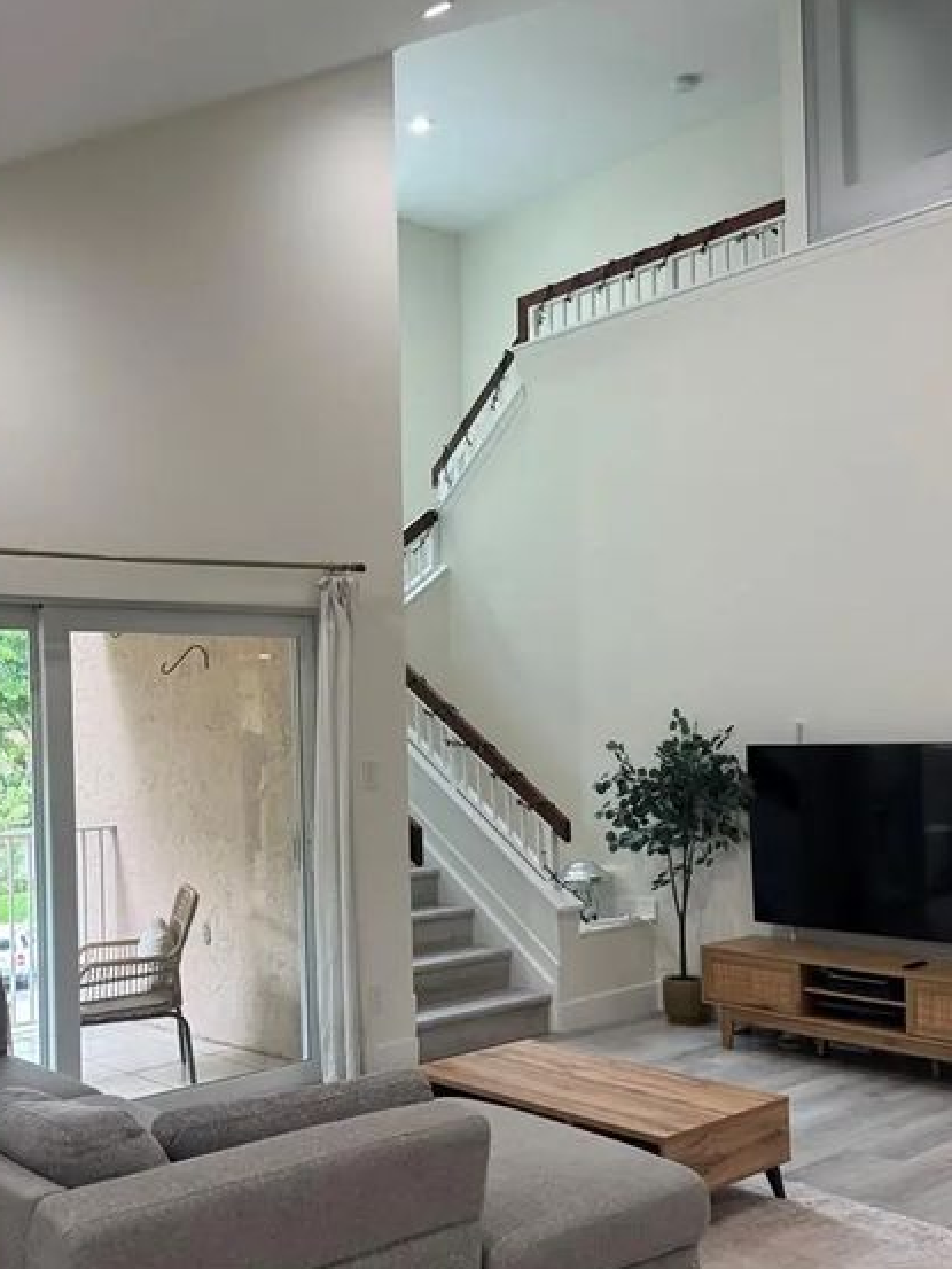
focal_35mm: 37
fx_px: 1356
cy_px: 749
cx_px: 374
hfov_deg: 38.5
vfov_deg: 49.9
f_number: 1.78
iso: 200
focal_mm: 6.76
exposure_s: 1/120
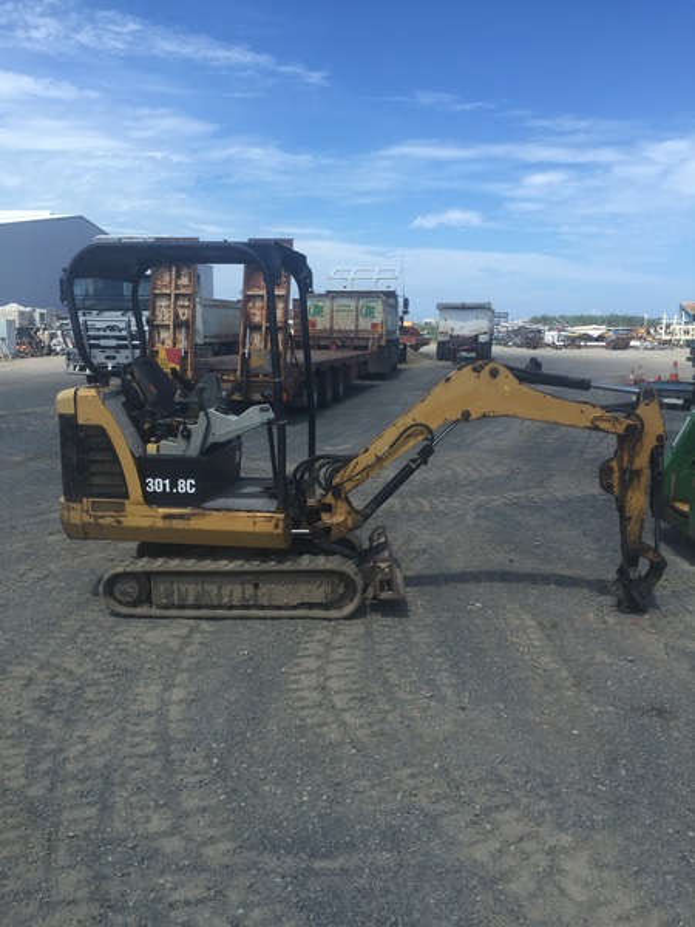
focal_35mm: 29
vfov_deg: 61.7
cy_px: 464
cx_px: 348
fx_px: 776
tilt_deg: -7.4
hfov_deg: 48.2
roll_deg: -0.1
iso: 32
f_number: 2.2
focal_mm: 4.15
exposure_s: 1/1799
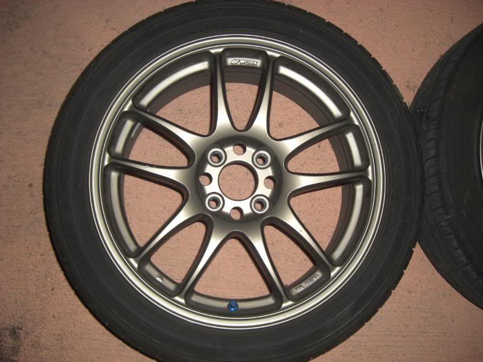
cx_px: 242
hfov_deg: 49.0
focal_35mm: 38
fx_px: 530
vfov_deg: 37.7
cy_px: 181
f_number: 2.8
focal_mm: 7.9
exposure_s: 1/60
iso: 100
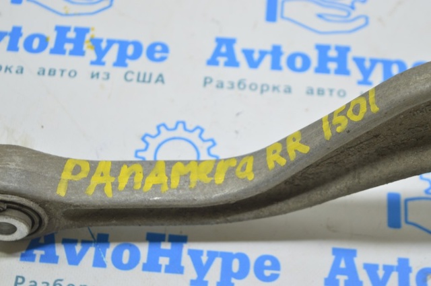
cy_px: 143
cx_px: 216
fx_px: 861
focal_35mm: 72
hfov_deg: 28.1
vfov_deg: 18.9
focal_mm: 48
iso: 400
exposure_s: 1/20
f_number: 5.6
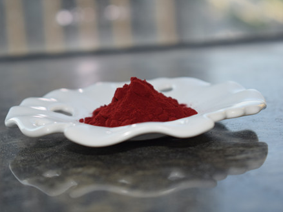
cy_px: 106
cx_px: 125
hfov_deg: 21.6
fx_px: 740
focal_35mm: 91
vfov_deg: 16.3
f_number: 5.6
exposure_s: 1/80
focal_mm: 55
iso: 160
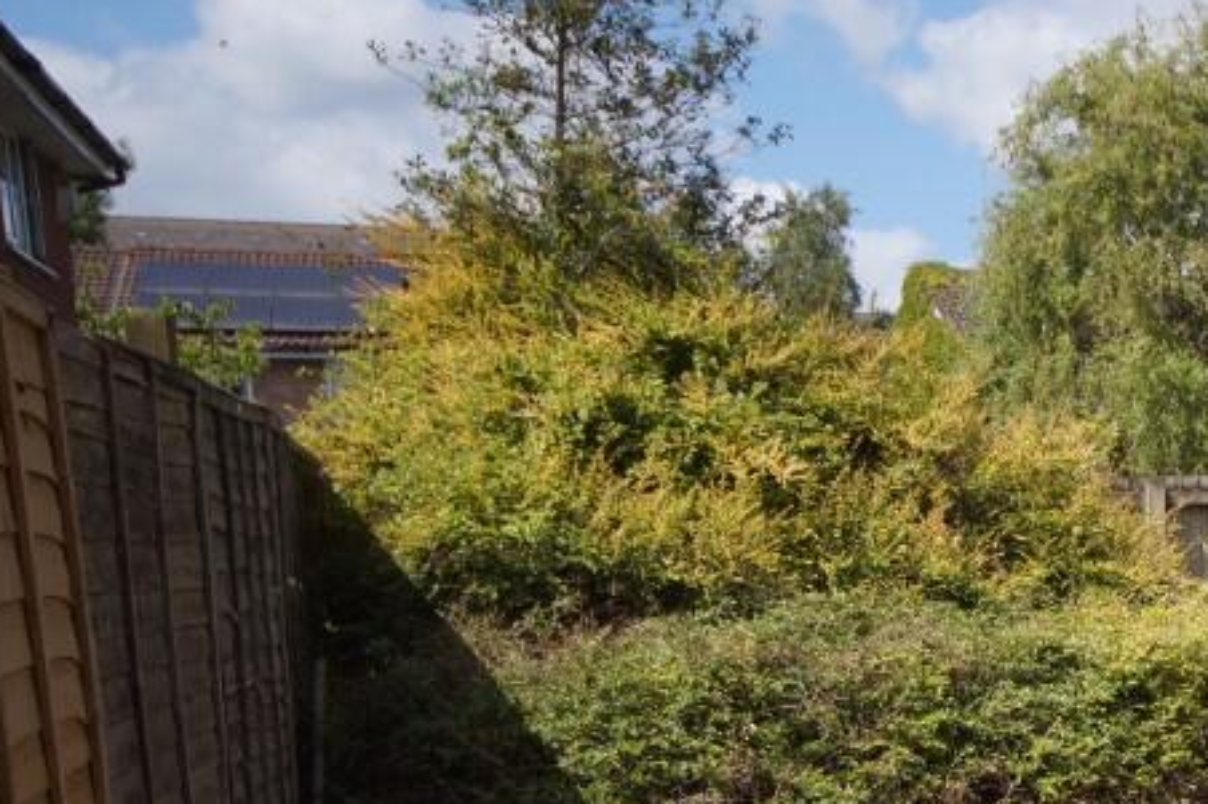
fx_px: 2281
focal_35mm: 68
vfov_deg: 19.3
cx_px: 1350
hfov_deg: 27.1
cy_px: 844
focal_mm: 20
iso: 100
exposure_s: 1/400
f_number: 5.6
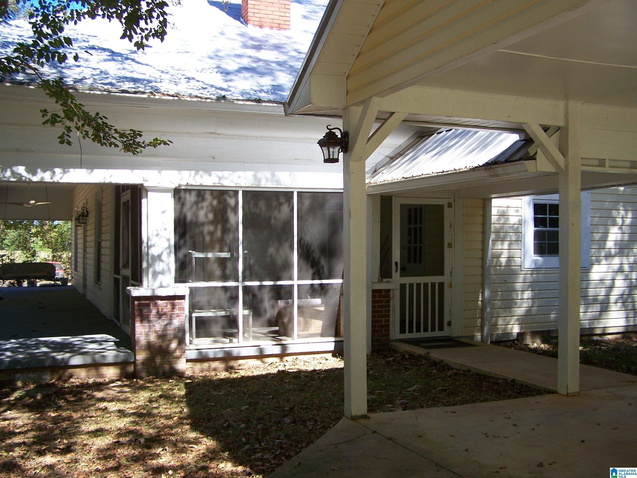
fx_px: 700
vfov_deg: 37.8
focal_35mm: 38
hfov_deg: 48.9
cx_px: 318
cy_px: 239
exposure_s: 1/400
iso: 80
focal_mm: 6.3
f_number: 2.8
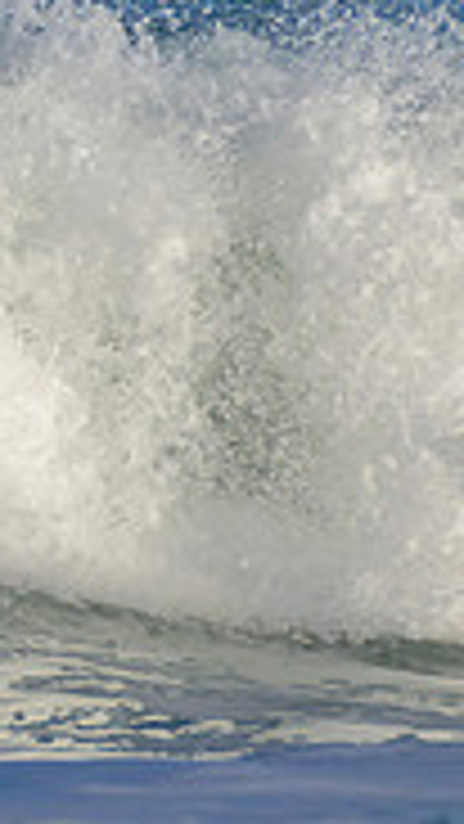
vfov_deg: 0.5
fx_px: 86729
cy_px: 195
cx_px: -539
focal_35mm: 3967
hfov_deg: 0.3
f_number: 11
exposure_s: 1/3200
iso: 1250
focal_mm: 1000
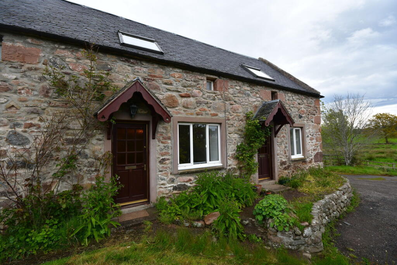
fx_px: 165
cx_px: 198
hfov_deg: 100.4
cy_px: 132
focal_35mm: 15
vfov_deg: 77.3
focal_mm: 10
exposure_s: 1/250
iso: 360
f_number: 10
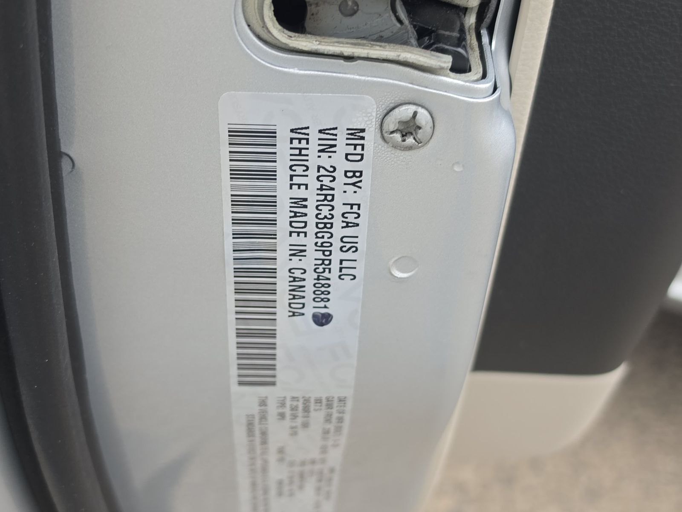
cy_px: 256
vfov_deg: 31.5
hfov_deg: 41.2
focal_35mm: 46
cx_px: 341
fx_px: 906
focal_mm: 6.5
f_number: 1.4
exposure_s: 1/151
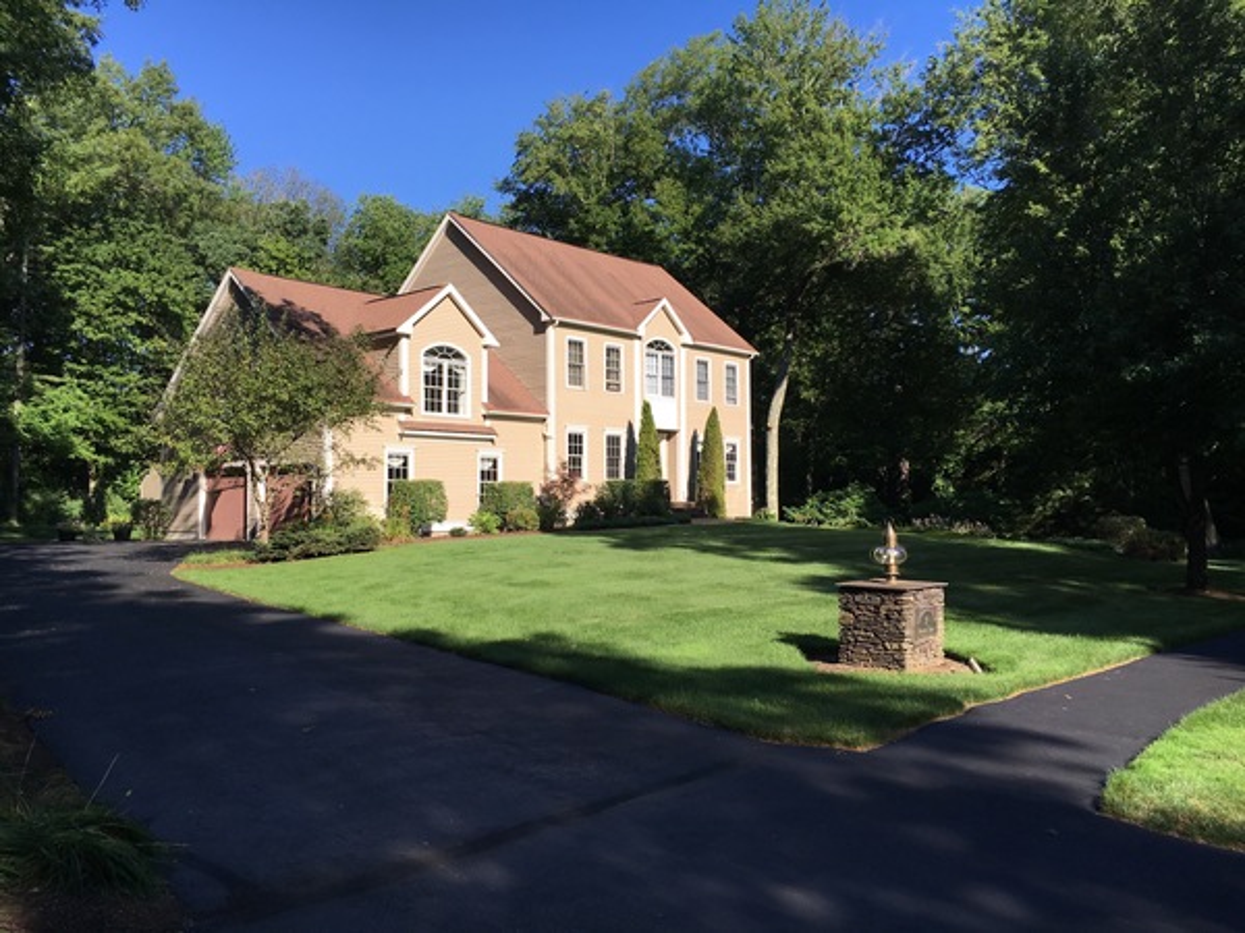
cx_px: 622
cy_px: 466
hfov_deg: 61.7
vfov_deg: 48.2
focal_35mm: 29
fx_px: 1043
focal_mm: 4.15
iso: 25
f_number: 2.2
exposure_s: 1/916
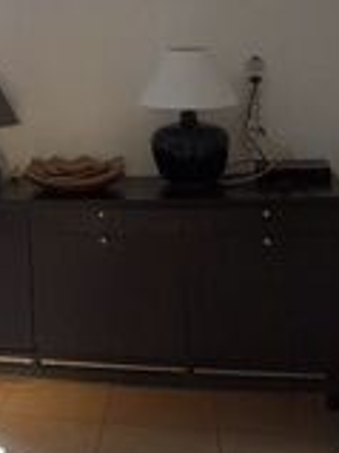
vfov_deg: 28.4
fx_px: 876
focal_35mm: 67
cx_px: -103
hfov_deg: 20.1
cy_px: 98
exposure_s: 1/50
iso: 250
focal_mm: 4.6
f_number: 2
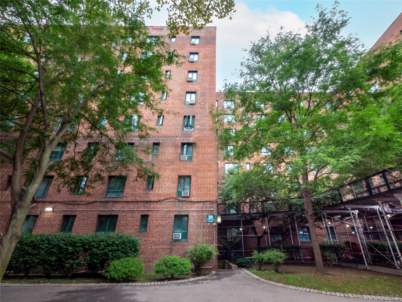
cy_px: 151
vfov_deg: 78.1
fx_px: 186
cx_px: 201
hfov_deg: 94.5
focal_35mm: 16
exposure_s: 1/60
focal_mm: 8
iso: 160
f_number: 5
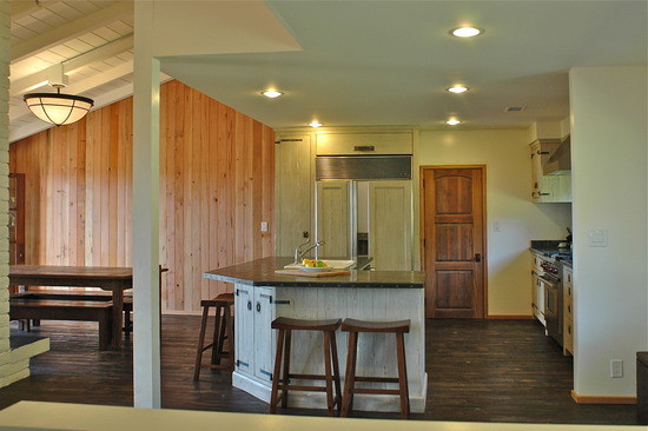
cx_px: 324
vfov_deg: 43.6
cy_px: 216
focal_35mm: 30
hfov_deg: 62.0
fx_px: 540
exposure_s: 1/80
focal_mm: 20
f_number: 4.5
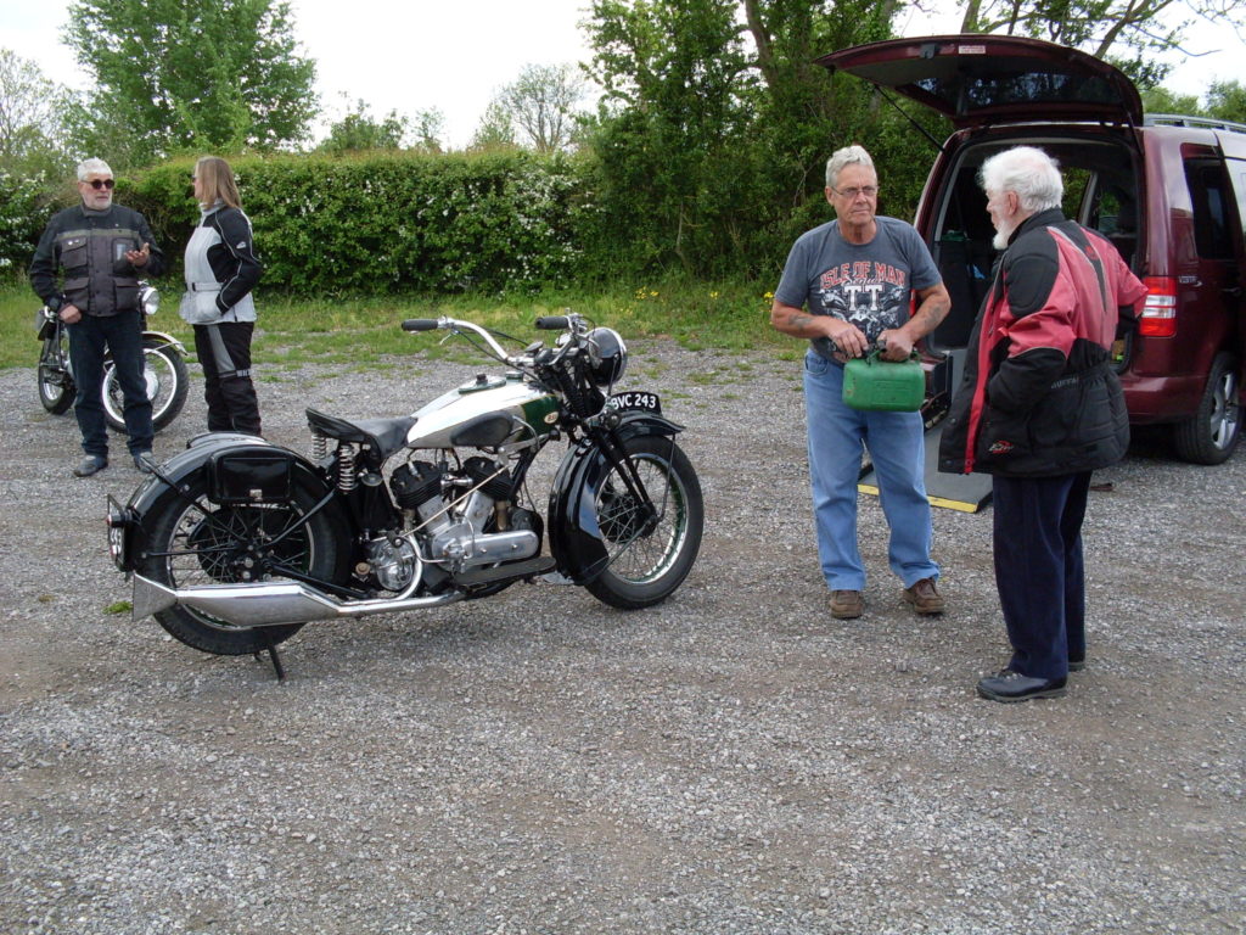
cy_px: 468
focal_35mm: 38
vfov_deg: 37.7
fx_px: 1368
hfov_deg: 49.0
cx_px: 623
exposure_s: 1/350
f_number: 2.8
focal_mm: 6.3
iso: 80
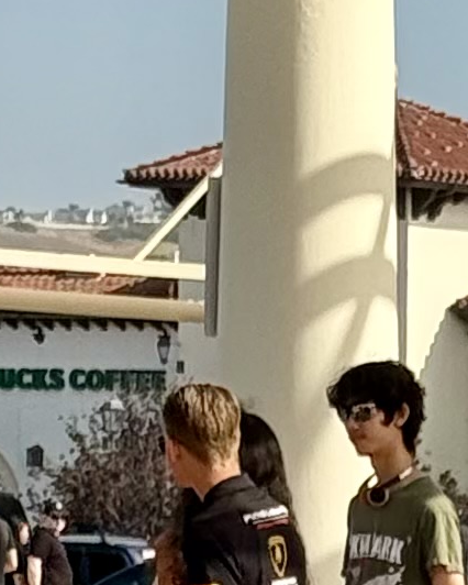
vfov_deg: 5.4
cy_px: 962
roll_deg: -1.5
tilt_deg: -3.1
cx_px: 1243
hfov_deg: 4.2
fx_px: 6143
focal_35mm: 355
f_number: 1.78
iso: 100
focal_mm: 6.76
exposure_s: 1/1754
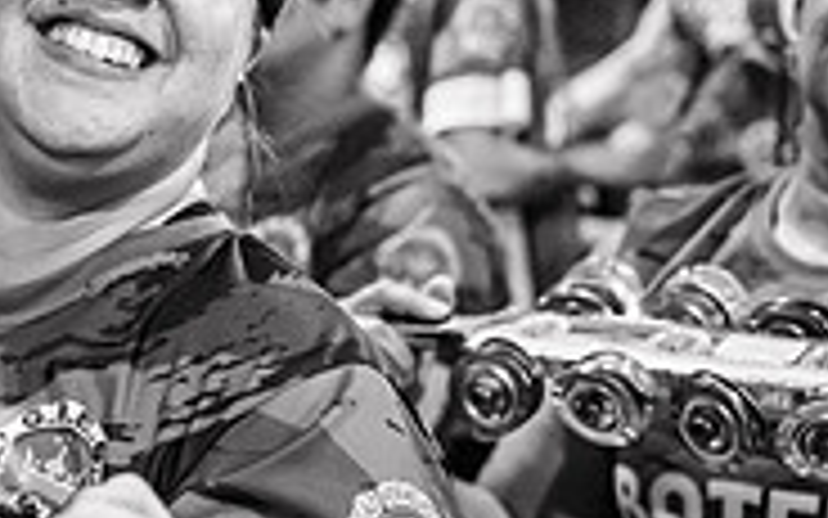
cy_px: 196
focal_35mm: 77
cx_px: 27
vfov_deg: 16.9
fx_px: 1738
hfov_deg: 25.6
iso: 1600
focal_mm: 24
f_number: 1.8
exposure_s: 1/320
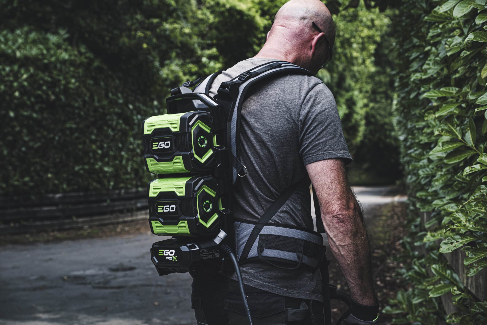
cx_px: 244
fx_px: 1055
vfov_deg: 17.5
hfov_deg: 26.0
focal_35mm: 78
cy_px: 162
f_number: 7.1
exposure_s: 1/160
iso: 250
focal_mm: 78
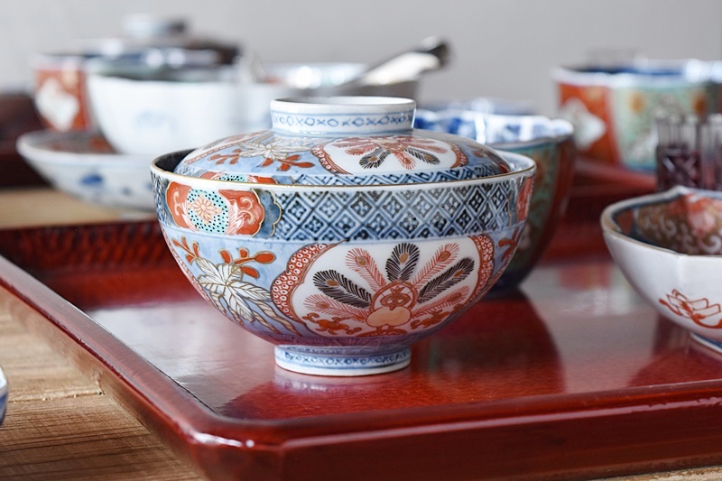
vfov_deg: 16.5
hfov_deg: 24.6
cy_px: 240
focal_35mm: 82
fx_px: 1654
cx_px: 361
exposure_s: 1/8
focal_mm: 55
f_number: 5.6
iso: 400
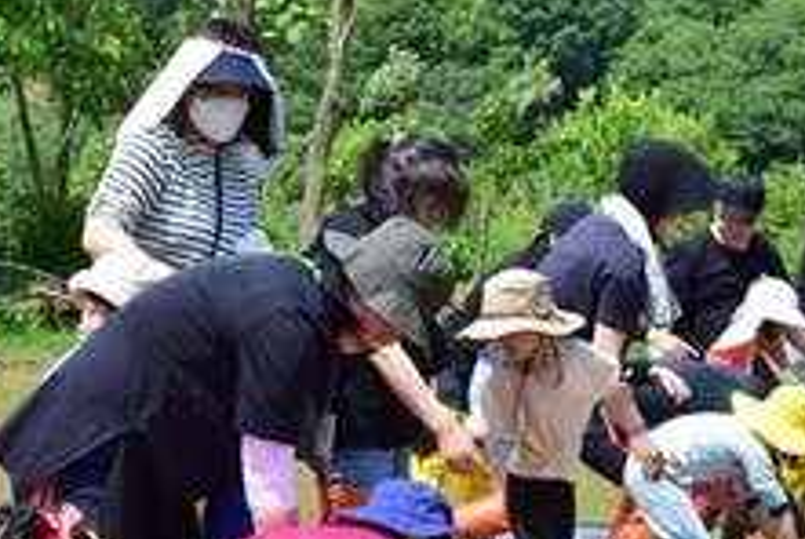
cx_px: 168
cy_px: 477
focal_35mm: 122
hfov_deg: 16.6
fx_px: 2732
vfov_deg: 11.2
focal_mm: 30
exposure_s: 1/125
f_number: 11
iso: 100
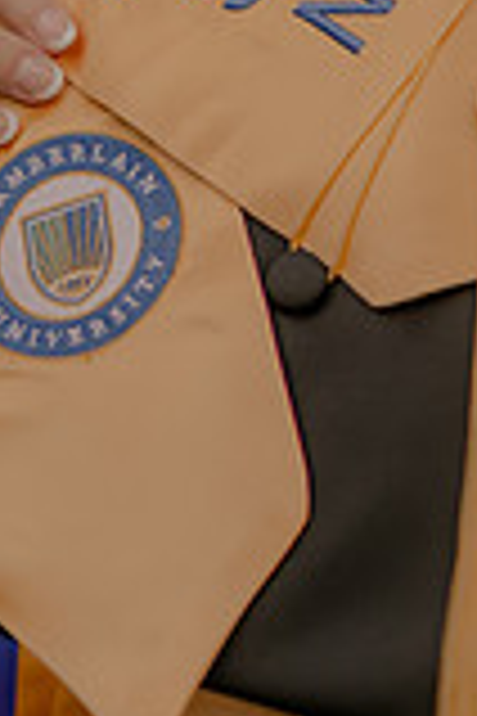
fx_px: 4213
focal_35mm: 212
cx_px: 202
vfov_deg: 9.5
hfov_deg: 6.5
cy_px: -239
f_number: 1.8
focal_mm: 50
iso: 320
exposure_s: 1/250
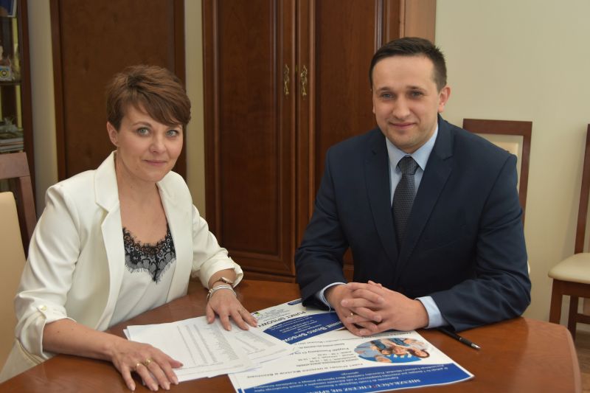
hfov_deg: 46.4
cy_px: 196
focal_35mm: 42
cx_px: 295
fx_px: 688
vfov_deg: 31.9
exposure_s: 1/60
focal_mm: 28
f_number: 4
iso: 220
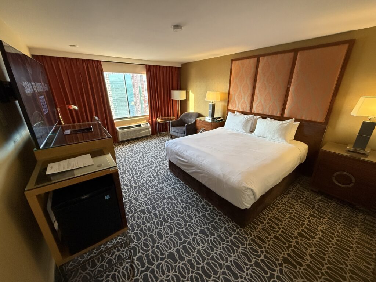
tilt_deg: -21.1
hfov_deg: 102.1
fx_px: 152
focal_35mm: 14
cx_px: 188
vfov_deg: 85.7
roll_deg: -0.3
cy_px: 141
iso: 500
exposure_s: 1/120
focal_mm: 2.22
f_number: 2.2
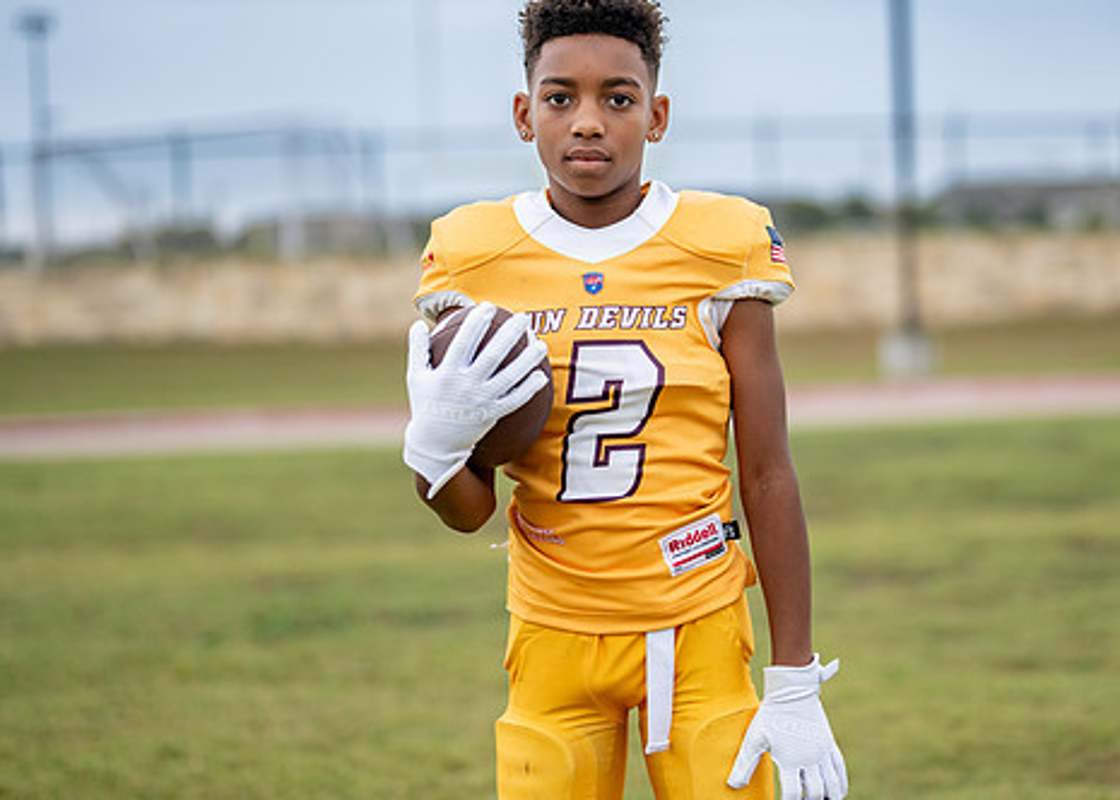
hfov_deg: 26.4
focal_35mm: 75
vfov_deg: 19.0
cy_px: 349
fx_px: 2385
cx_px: 689
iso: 320
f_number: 1.2
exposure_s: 1/2000
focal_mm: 50
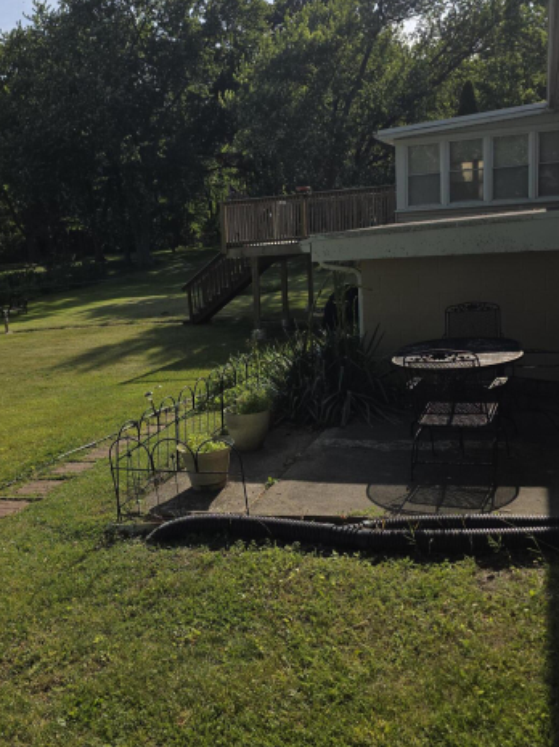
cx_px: 239
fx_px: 712
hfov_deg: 42.8
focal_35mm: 33
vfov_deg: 55.2
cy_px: 317
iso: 12
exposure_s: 1/1148
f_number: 1.7
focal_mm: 6.3
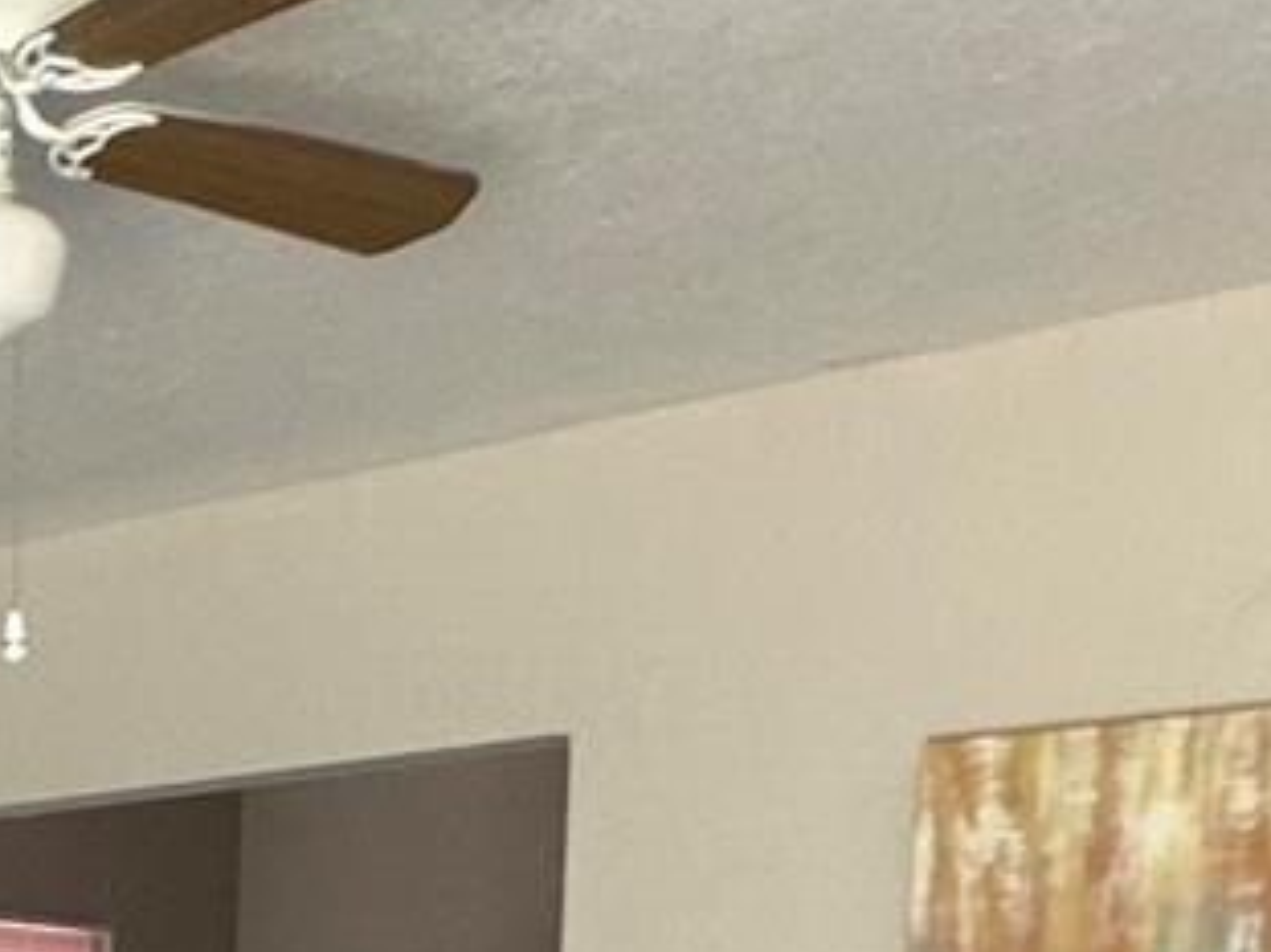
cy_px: 1630
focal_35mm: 72
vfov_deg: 17.3
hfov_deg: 22.9
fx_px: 2643
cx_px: -544
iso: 160
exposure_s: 1/99
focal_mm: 2.22
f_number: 2.2
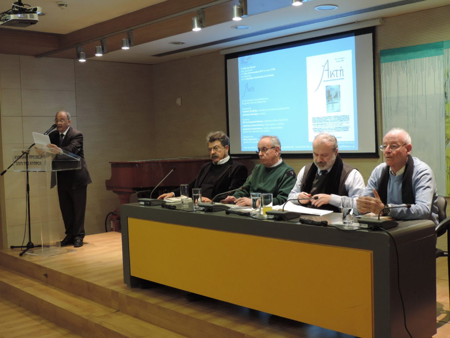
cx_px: 225
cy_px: 169
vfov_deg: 33.6
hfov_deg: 43.9
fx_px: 559
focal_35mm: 43
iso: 400
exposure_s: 1/20
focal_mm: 7.6
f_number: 3.4
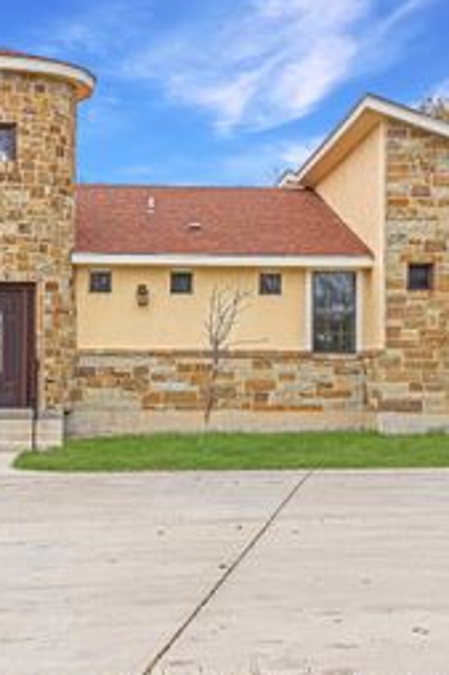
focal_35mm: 67
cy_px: 392
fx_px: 1255
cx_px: 181
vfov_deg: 30.0
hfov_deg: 20.3
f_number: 7.1
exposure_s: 1/2000
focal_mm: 34
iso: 400
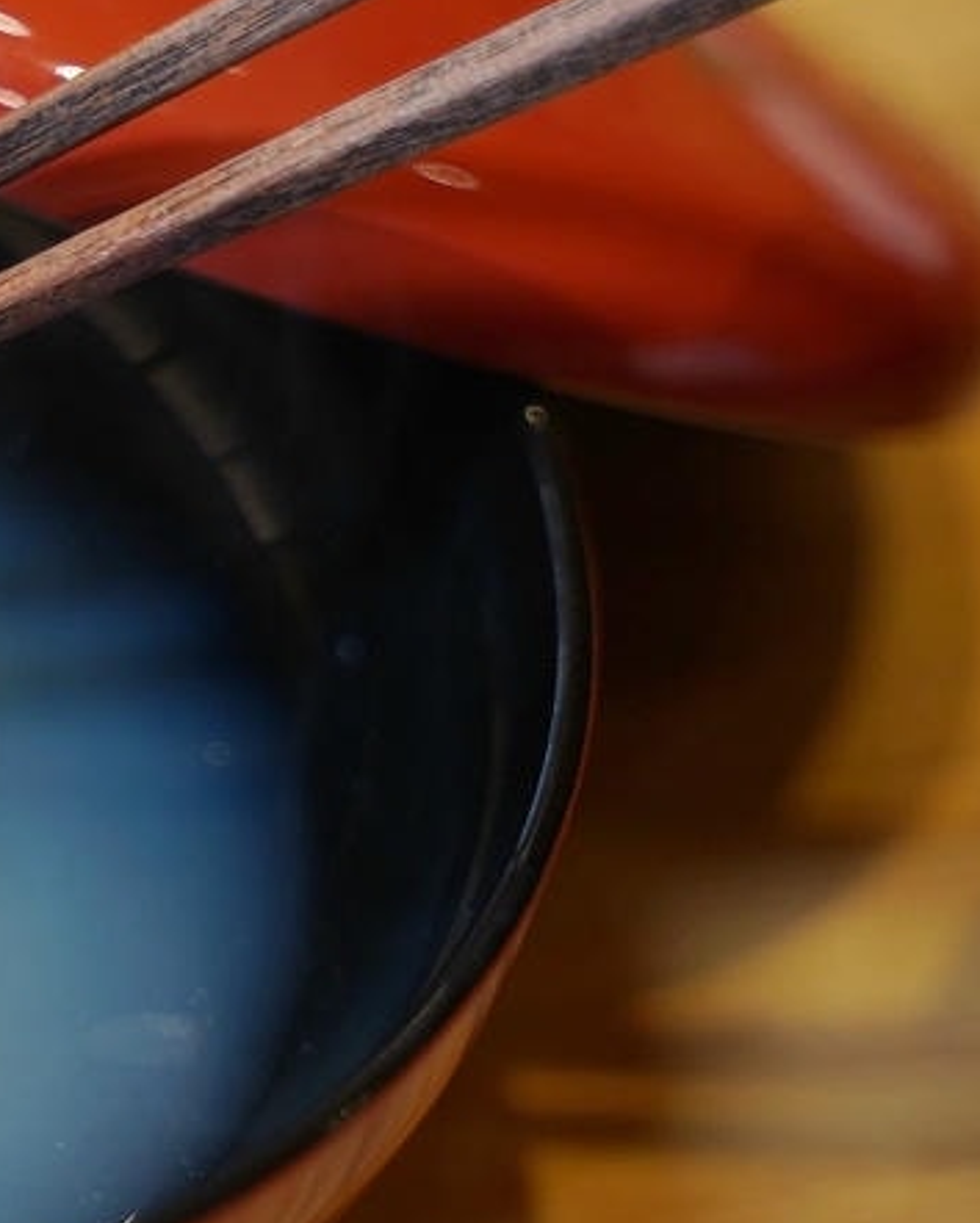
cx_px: -612
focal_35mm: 191
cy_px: 457
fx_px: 6920
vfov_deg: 10.1
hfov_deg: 7.9
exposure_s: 1/80
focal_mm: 75
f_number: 4
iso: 400
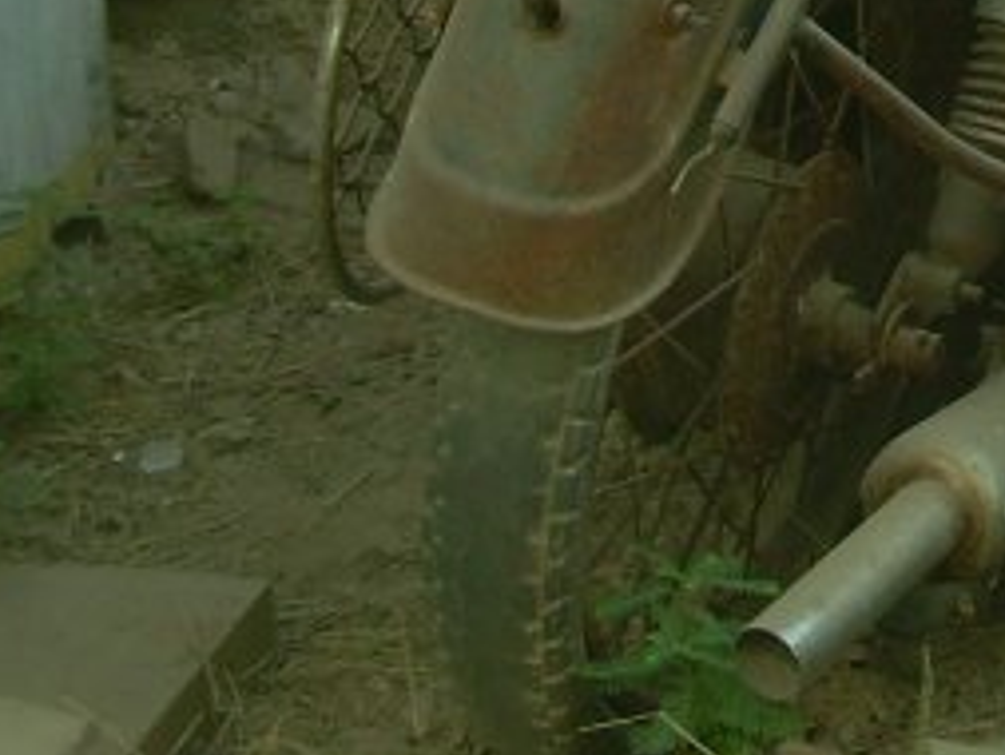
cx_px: 1486
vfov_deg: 11.9
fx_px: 3486
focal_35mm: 120
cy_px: -306
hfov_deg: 15.2
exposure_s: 1/115
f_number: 4.6
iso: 50
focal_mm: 6.3
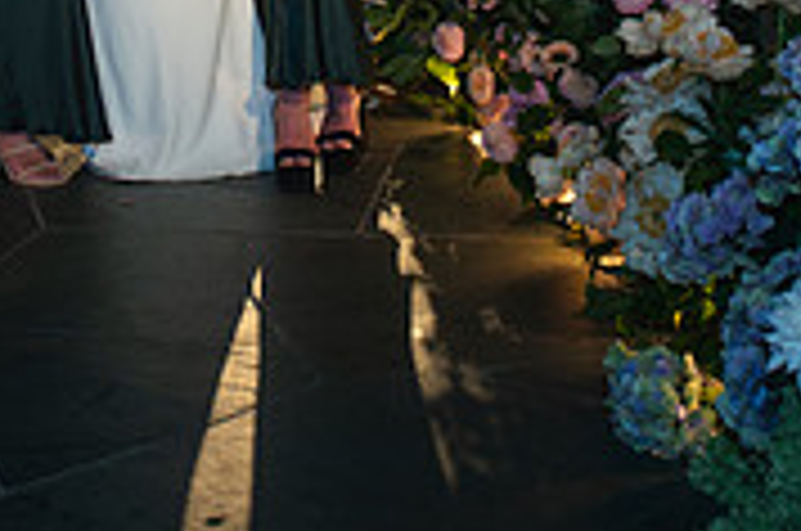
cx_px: 144
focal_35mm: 95
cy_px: -328
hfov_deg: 21.2
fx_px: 2110
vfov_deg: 13.3
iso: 800
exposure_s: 1/80
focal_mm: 28
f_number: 2.8
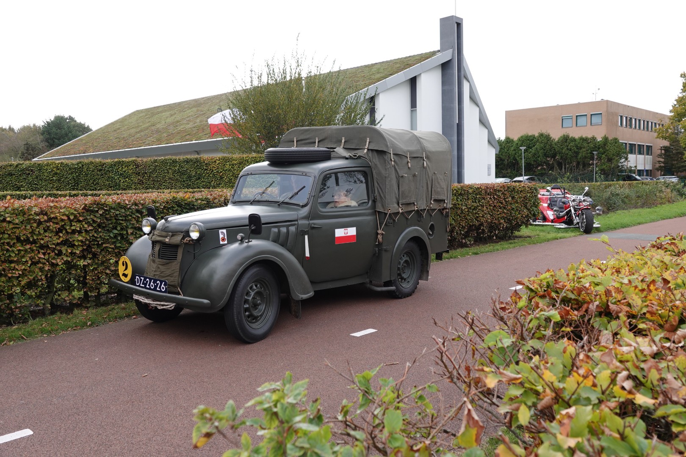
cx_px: 343
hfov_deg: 61.9
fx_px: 572
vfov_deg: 43.6
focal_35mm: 30
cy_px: 228
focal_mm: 11.03
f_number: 3.2
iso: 100
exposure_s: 1/250
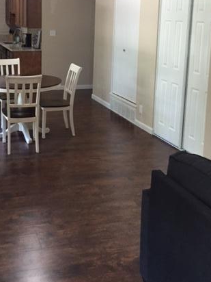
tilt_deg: -6.3
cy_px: 68
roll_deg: -0.7
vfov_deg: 40.8
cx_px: 52
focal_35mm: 45
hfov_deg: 31.6
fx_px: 366
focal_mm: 4.15
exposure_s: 1/30
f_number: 2.2
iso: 160
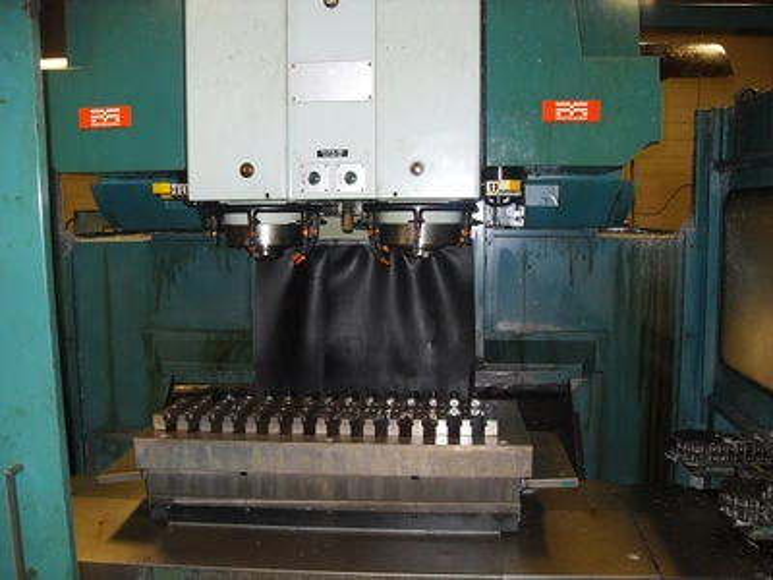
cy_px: 290
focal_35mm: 34
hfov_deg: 54.0
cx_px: 386
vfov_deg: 41.8
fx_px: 759
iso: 100
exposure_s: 1/45
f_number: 2.8
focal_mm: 6.3
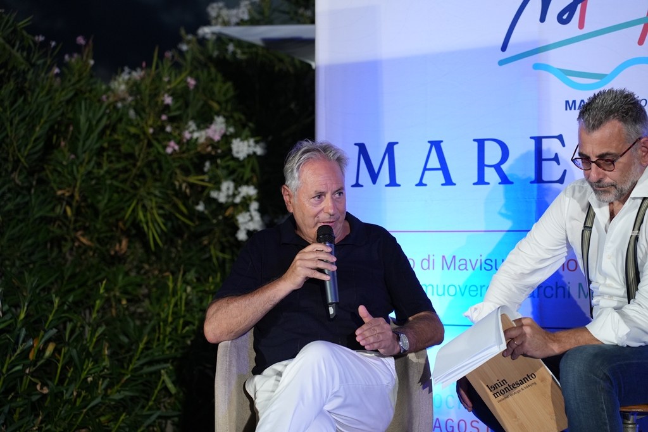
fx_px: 1260
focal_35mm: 70
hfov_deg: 28.8
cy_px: 216
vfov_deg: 19.5
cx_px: 324
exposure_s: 1/160
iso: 2500
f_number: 3.5
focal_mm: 70
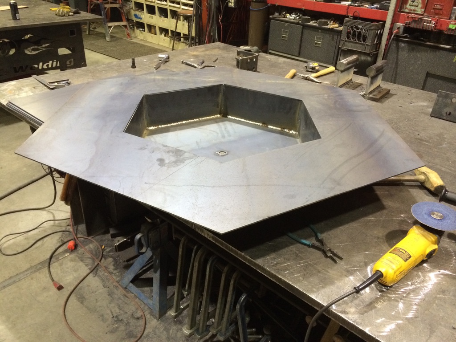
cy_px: 171
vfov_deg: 46.8
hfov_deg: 60.0
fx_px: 395
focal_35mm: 30
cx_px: 228
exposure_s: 1/30
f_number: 2.2
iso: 250
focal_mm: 4.12
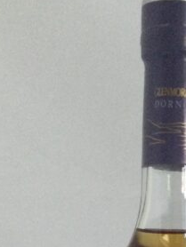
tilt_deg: -8.8
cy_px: 364
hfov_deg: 14.0
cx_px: 193
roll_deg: -0.3
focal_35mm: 104
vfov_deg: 17.2
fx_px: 744
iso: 160
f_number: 2.4
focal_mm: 3.3
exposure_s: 1/33
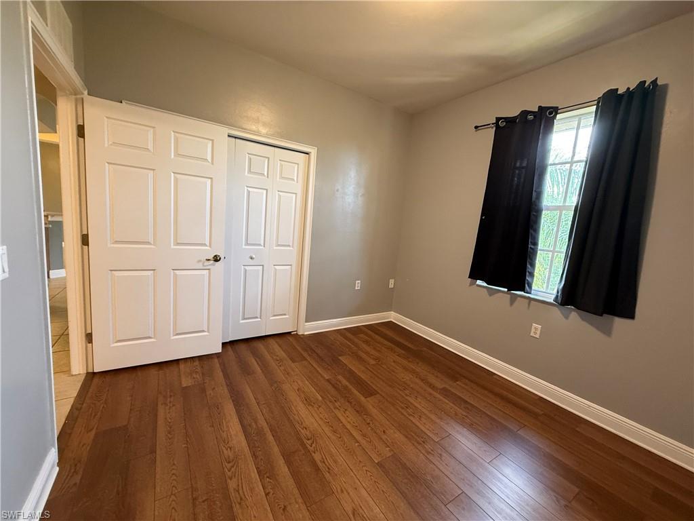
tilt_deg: -6.4
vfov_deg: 85.7
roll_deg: -5.0
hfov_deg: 102.1
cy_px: 260
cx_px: 347
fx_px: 281
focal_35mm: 14
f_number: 2.2
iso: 320
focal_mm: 2.22
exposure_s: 1/60
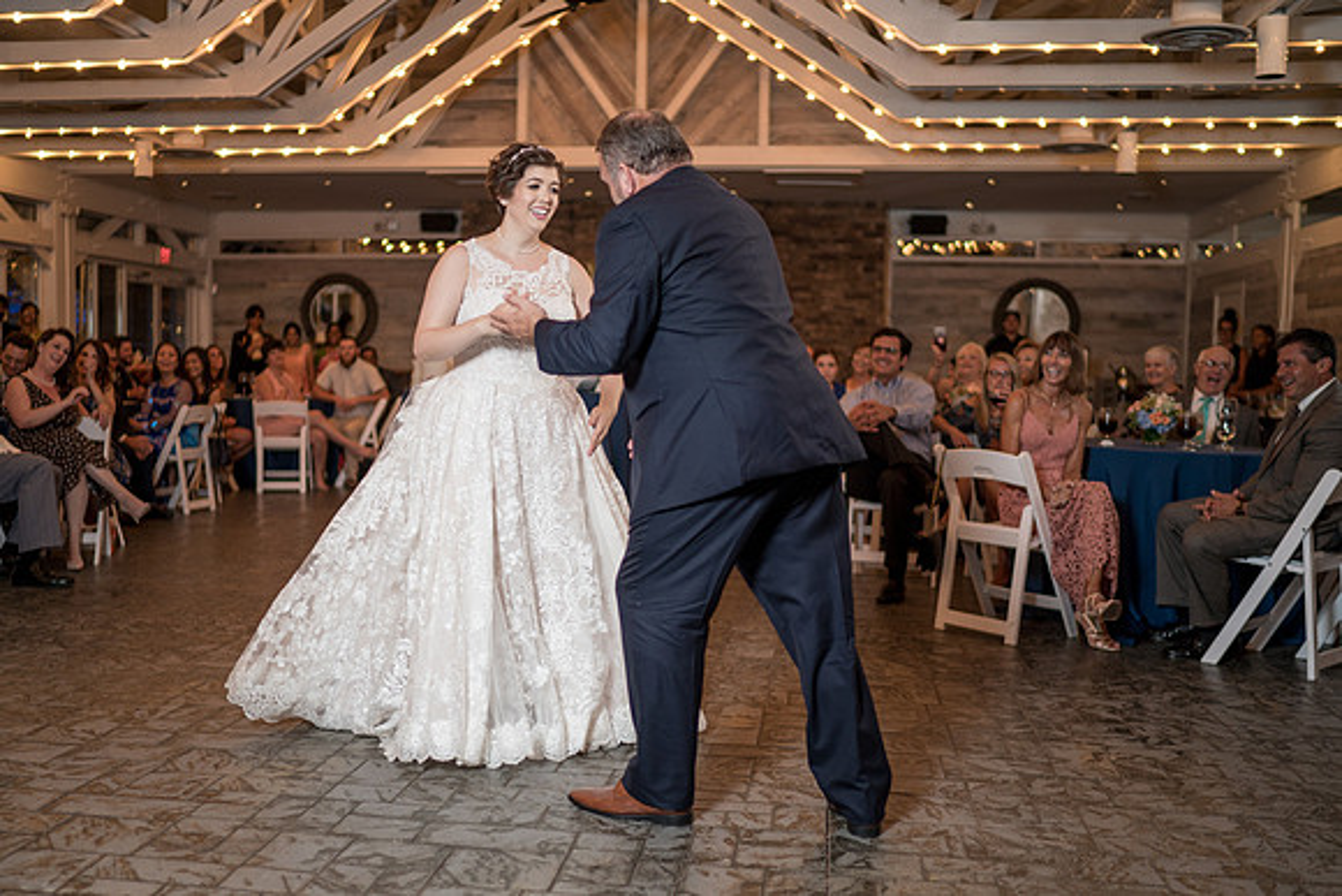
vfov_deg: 34.7
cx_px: 611
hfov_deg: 50.1
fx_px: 1434
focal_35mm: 38
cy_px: 485
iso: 250
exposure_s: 1/200
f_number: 1.4
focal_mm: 35
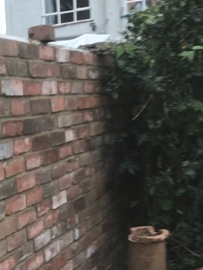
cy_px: 209
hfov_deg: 19.0
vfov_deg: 25.3
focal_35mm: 76
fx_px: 594
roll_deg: +3.9
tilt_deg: -11.0
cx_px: 8
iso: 25
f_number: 1.8
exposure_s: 1/50
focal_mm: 3.99
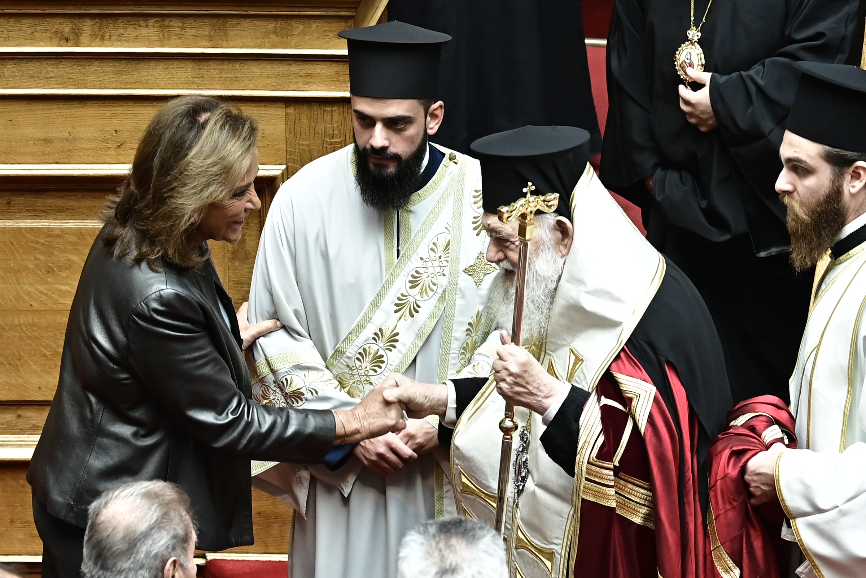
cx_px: 433
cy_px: 289
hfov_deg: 10.5
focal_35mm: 195
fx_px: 4690
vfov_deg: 7.0
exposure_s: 1/250
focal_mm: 130
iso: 1000
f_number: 4
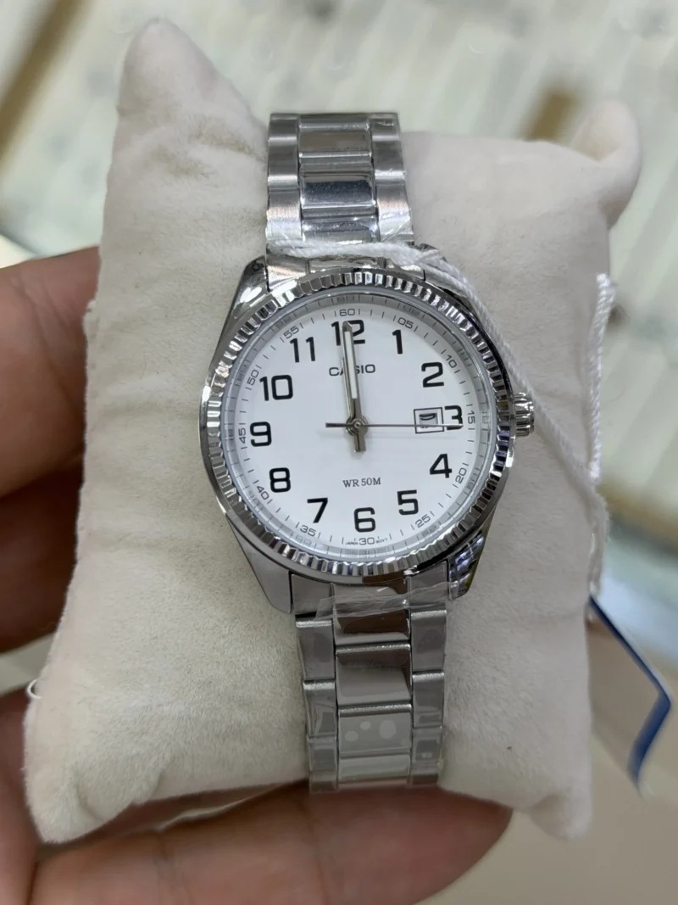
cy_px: 452
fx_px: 1254
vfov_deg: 39.7
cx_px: 339
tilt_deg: -62.7
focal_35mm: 48
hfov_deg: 30.3
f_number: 1.78
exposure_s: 1/596
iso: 80
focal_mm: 6.76
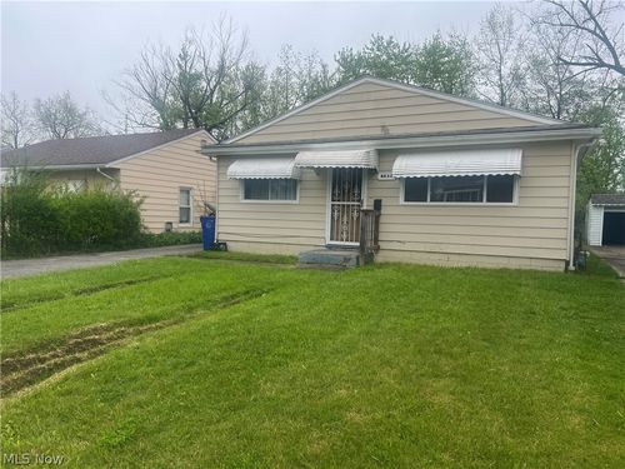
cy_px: 234
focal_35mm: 26
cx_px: 312
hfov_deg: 67.3
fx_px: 469
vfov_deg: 53.1
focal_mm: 5.7
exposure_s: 1/1280
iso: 50
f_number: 1.5
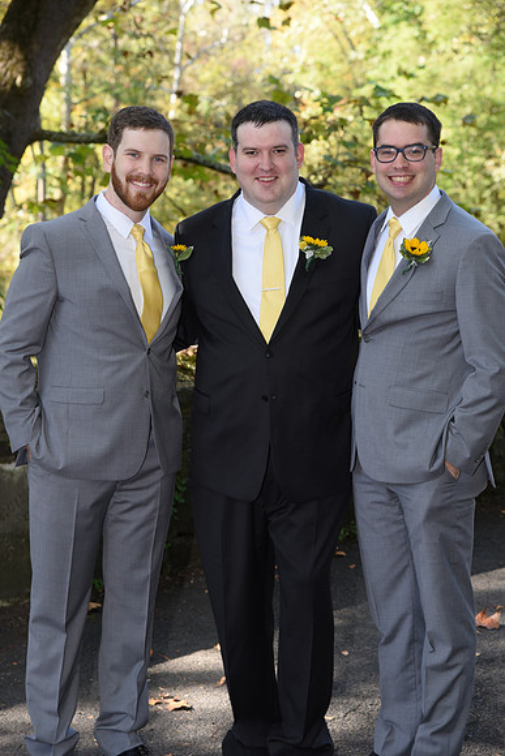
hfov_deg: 16.1
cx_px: 252
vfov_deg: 23.9
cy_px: 378
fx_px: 1787
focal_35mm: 85
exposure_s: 1/200
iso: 640
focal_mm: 85
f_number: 5.6
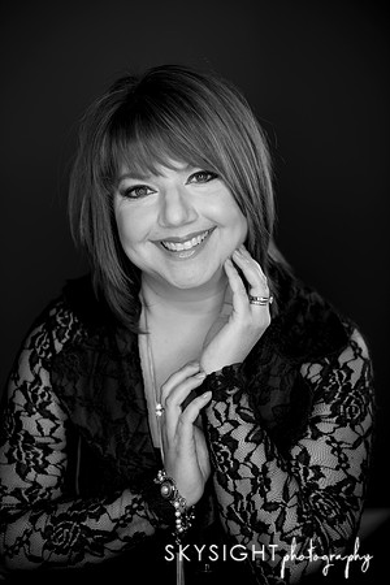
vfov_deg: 39.6
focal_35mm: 50
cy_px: 292
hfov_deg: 27.0
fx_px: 812
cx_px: 195
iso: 200
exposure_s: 1/400
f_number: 2.2
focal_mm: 50
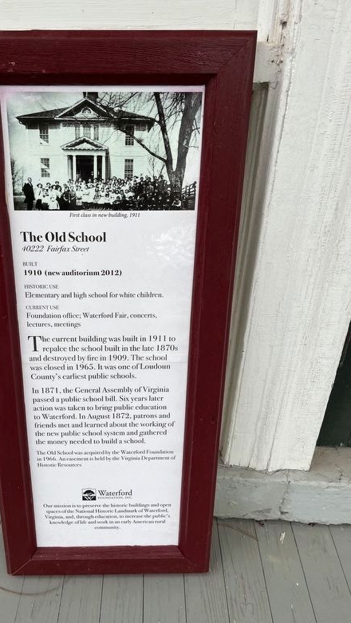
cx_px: 114
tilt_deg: -32.0
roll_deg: +2.0
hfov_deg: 39.7
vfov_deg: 66.0
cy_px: 306
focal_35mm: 29
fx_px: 479
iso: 32
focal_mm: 5.1
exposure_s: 1/122
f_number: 1.6
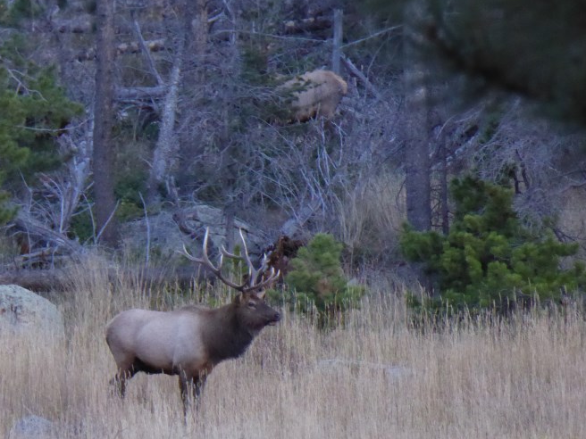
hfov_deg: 1.6
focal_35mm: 1249
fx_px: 21144
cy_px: 269
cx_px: 193
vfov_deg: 1.2
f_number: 6.4
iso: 1000
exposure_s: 1/125
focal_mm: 129
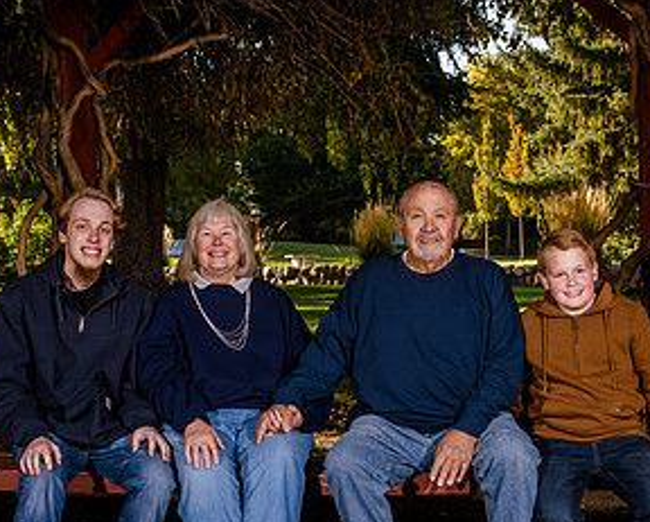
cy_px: 324
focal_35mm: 78
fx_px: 1502
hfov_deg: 24.3
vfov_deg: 19.7
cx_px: 226
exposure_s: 1/200
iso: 500
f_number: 8
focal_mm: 32
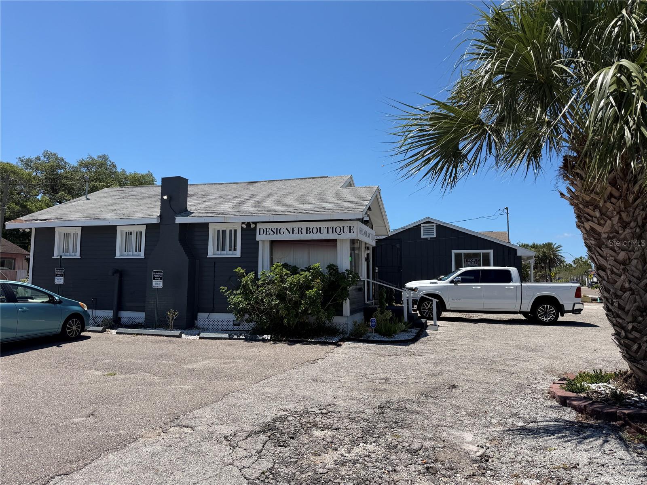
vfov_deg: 56.8
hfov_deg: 71.6
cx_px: 324
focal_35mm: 24
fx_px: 449
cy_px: 242
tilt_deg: +4.7
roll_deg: +0.0
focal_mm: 6.76
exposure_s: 1/5319
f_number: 1.78
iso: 80
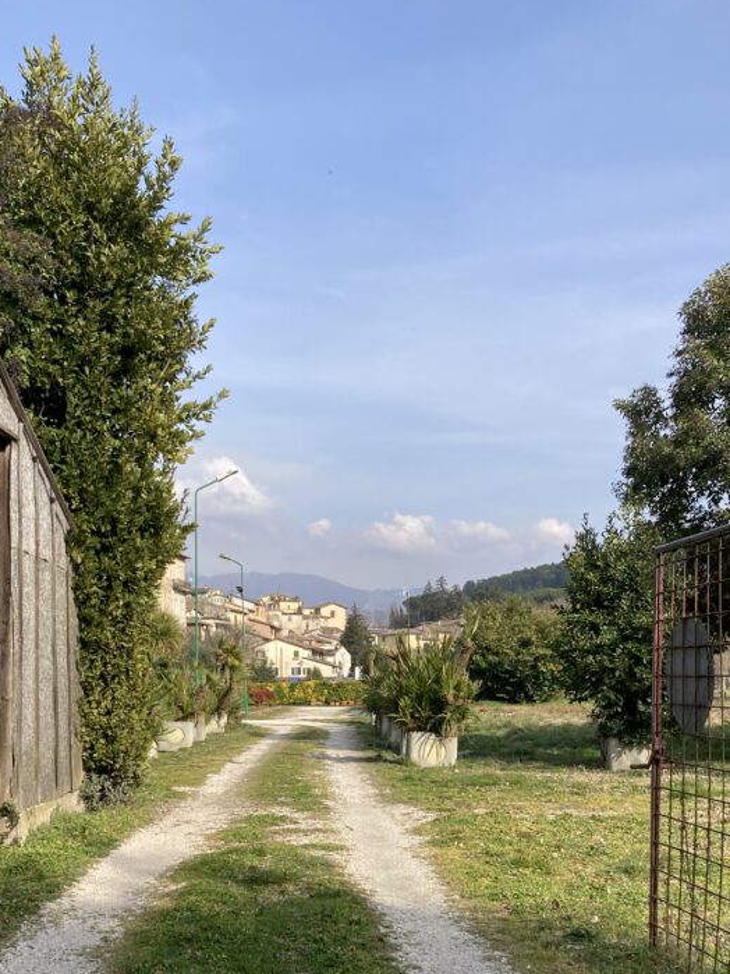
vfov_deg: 44.7
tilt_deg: +1.8
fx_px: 1153
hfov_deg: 35.1
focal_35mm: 41
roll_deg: -0.2
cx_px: 315
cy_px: 695
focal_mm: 3.99
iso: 20
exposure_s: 1/1312
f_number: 1.8
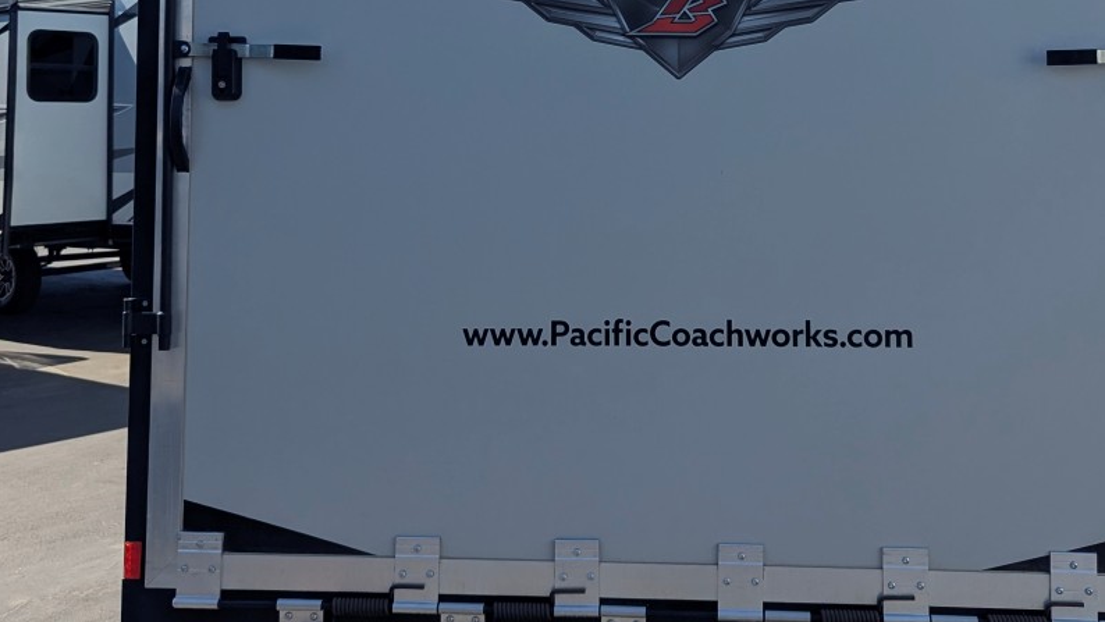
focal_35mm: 46
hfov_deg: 44.4
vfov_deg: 25.2
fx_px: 1348
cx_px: 645
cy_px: 61
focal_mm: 6.81
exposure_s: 1/2262
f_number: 1.85
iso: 42
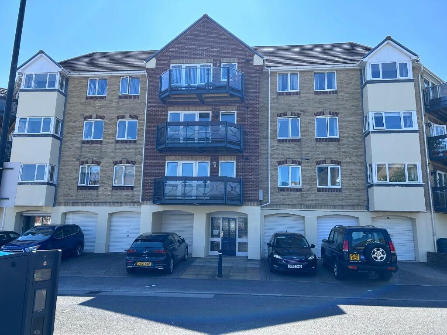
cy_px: 168
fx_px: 336
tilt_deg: +10.4
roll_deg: -1.3
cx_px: 224
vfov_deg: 53.1
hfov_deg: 67.3
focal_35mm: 26
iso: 50
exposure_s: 1/1468
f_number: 1.5
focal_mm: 5.7
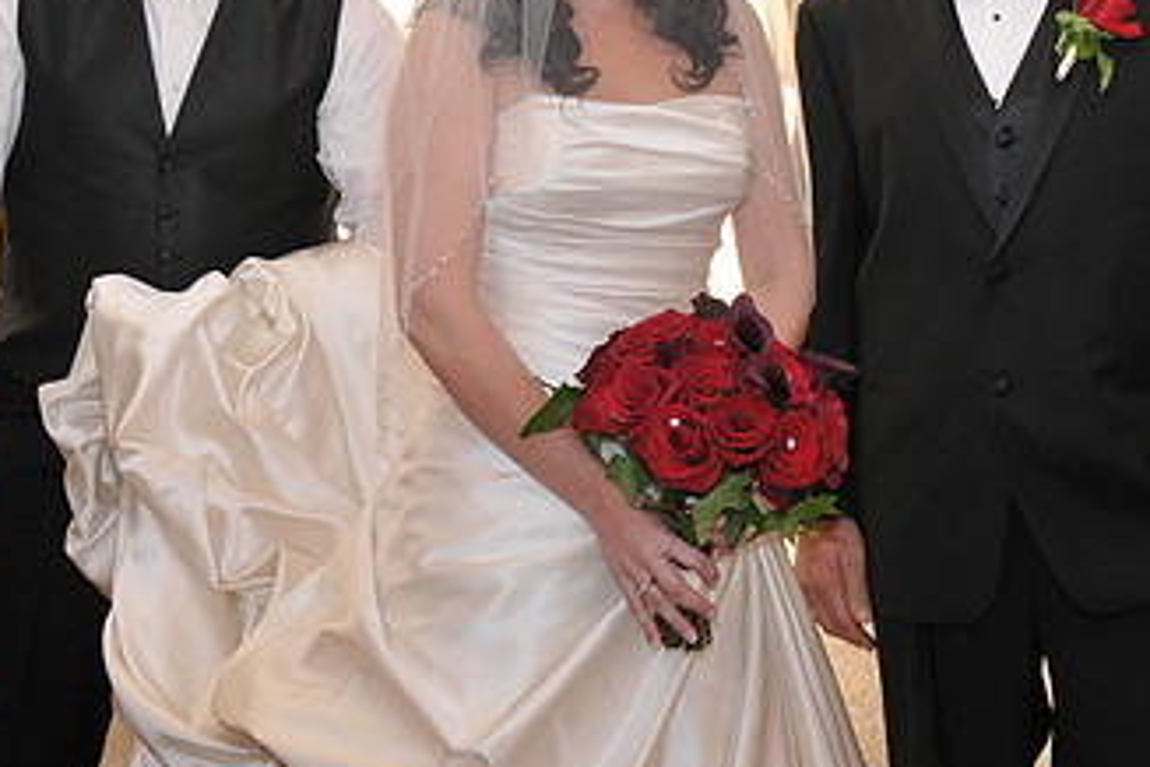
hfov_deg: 20.2
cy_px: 118
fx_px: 3226
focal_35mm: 101
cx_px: 637
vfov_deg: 13.5
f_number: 7.1
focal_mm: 38
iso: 400
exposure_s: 1/60
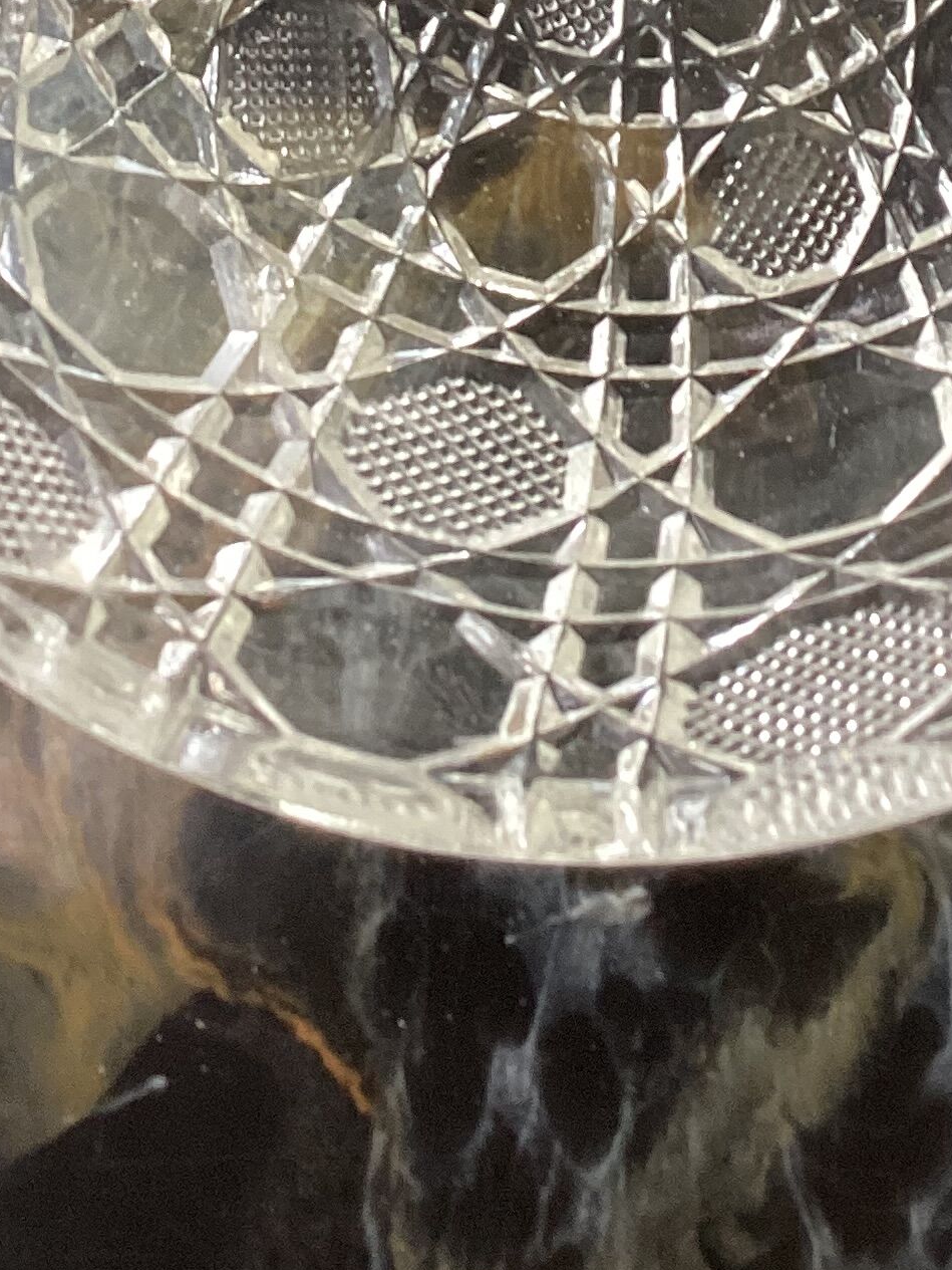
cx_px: 564
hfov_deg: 18.4
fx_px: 2933
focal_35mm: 80
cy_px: -197
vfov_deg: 22.7
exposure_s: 1/60
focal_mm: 3.3
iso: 125
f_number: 2.4
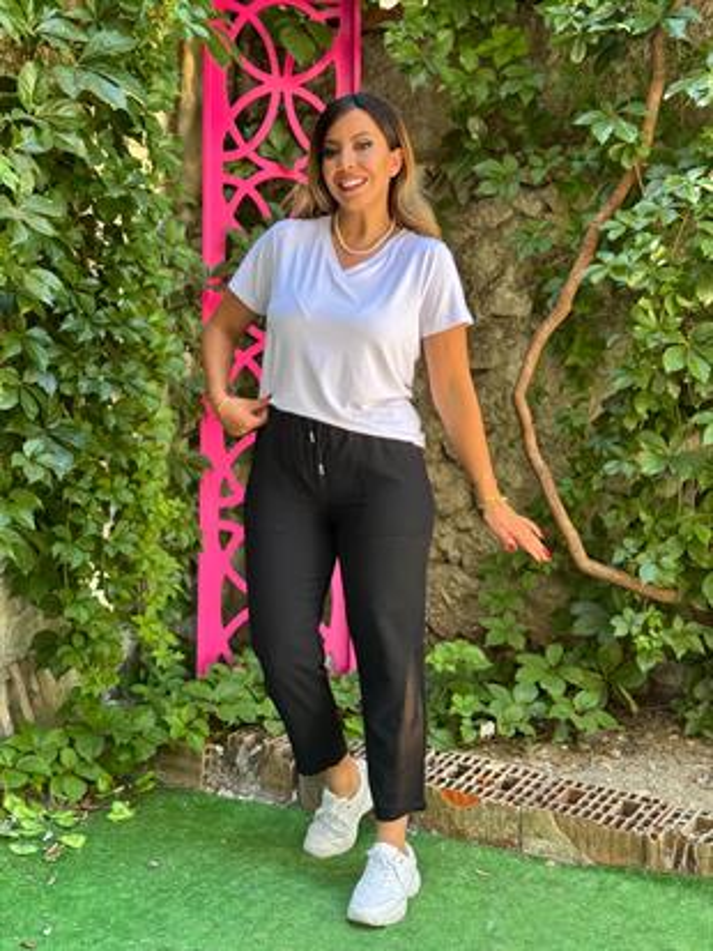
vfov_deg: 39.6
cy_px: 476
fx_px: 1318
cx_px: 356
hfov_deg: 30.3
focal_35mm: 48
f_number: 1.78
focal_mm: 6.76
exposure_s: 1/125
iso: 50
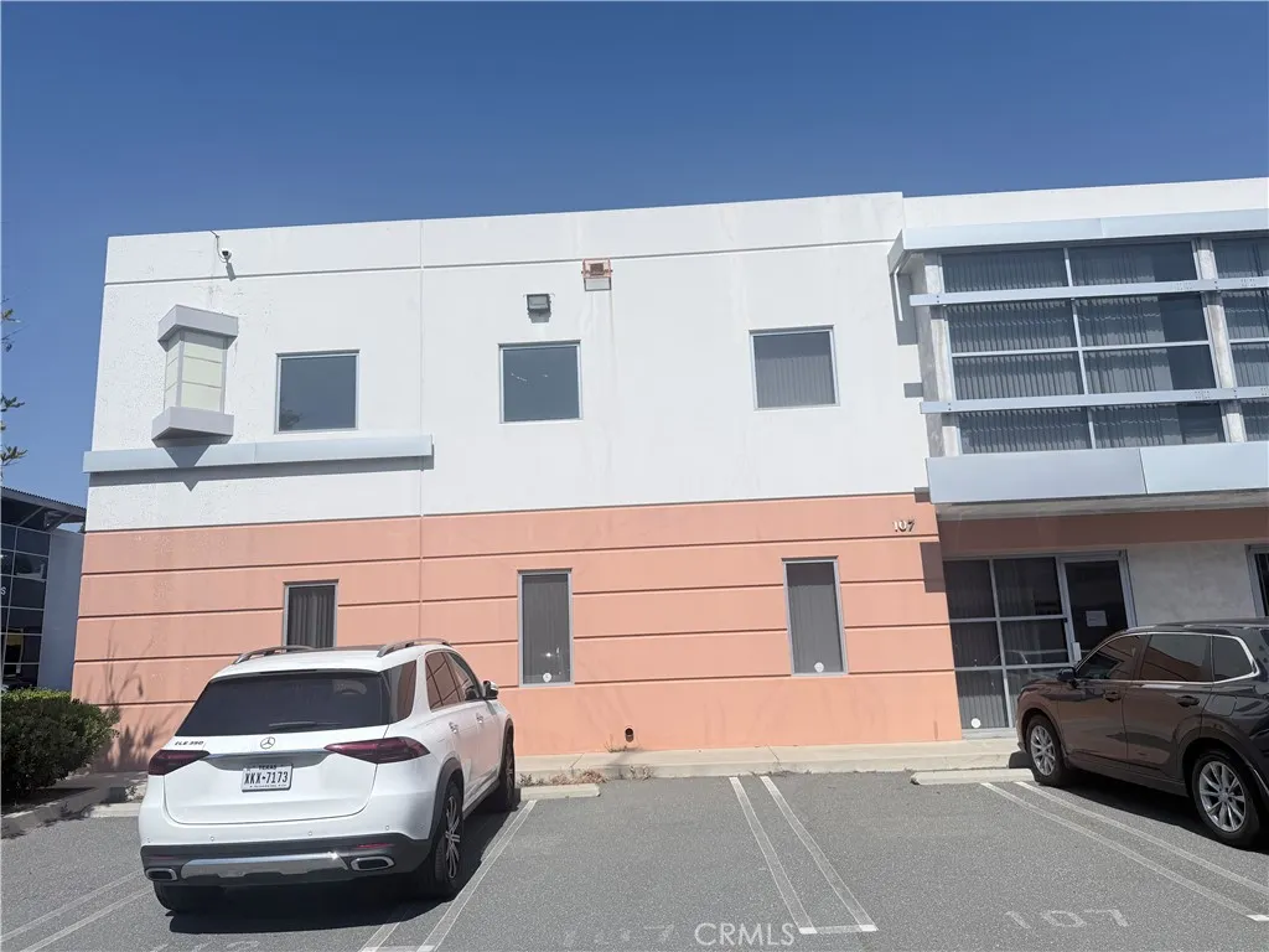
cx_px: 634
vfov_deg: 56.8
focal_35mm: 24
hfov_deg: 71.6
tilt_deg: +12.0
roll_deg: +2.3
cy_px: 476
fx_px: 880
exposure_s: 1/9091
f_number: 1.78
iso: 80
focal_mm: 6.76
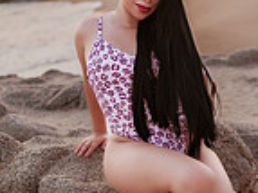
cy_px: 88
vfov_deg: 13.9
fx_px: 789
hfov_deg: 18.5
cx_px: 170
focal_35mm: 106
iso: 100
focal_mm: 35
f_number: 1.8
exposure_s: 1/160
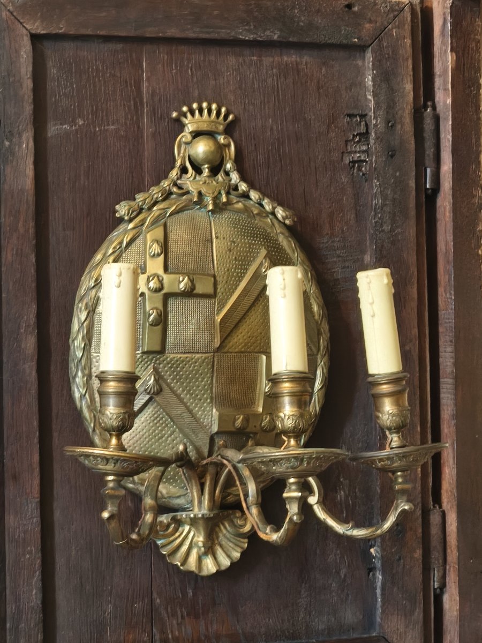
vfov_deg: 19.6
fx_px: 1857
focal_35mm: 100
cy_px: 322
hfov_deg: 14.8
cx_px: 241
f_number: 1.9
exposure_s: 1/25
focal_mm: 7.1
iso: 4000
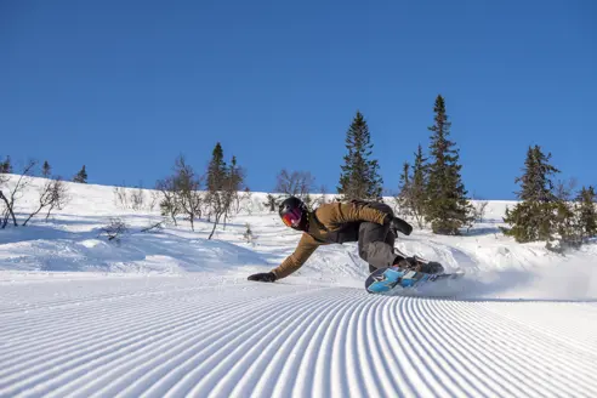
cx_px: 298
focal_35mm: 50
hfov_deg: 39.6
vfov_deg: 27.0
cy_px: 199
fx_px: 829
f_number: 8
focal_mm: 50
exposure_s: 1/1600
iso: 200
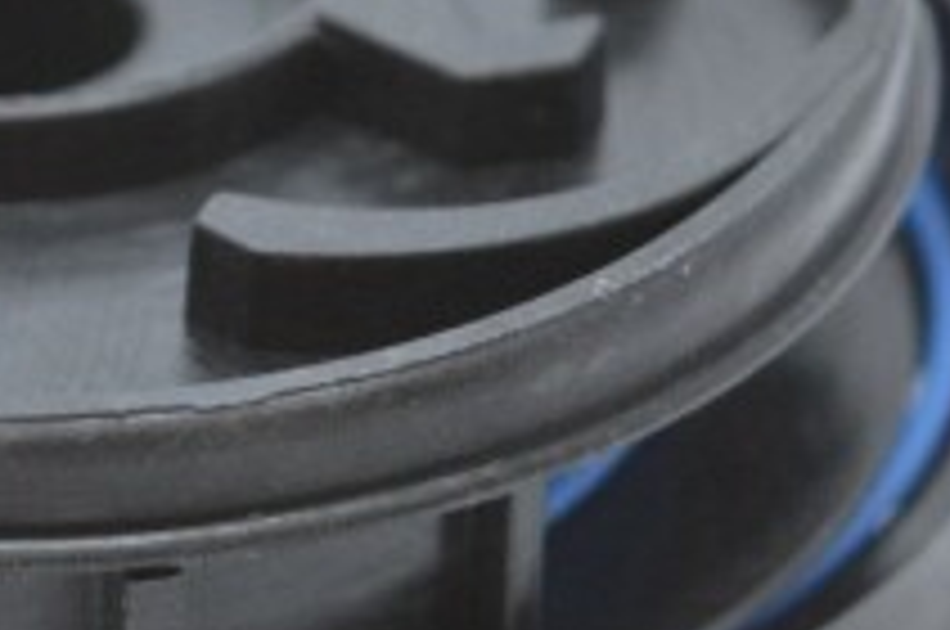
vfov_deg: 5.6
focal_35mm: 246
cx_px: -77
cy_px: 299
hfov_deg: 8.3
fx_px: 6482
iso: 400
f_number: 5.3
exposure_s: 1/50
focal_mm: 48
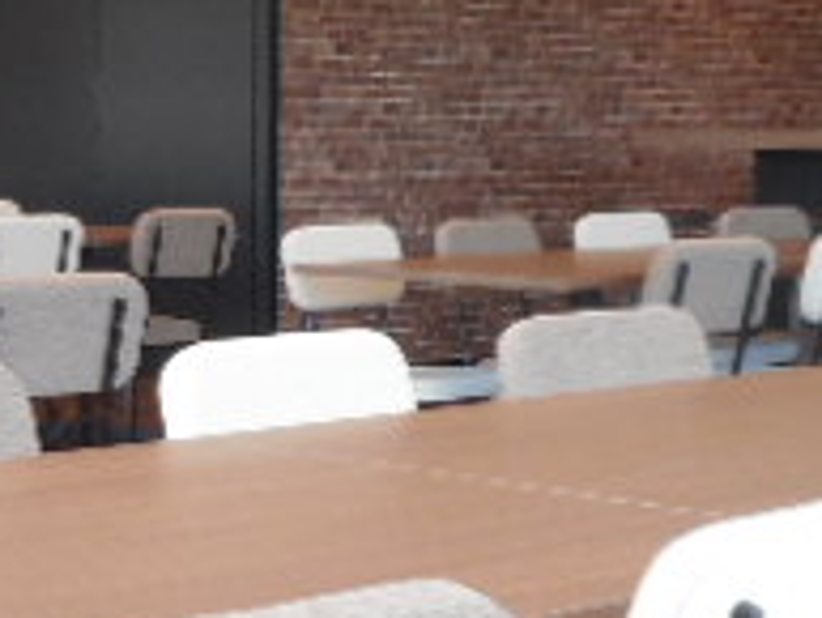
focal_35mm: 96
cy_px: 371
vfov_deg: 15.4
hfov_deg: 19.9
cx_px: 13
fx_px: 2281
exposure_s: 1/30
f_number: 4
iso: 140
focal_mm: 5.2
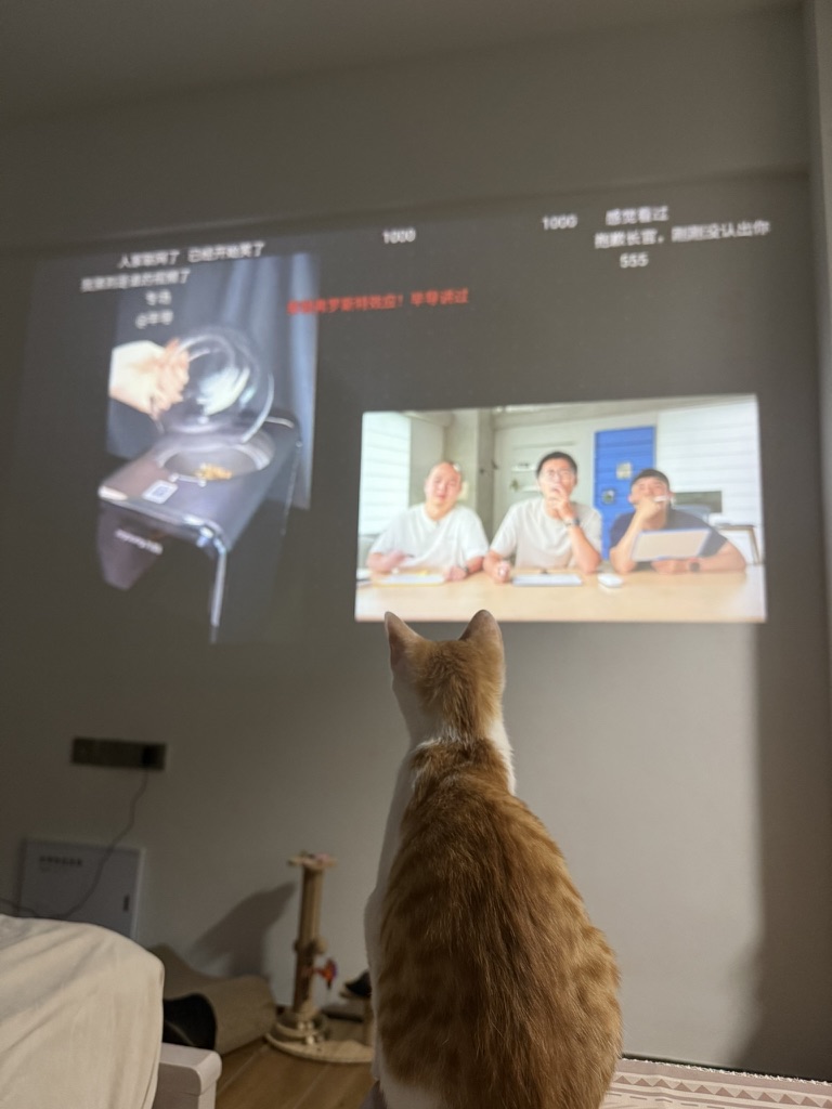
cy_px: 554
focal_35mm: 24
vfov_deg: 71.6
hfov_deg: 56.8
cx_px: 416
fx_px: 769
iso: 250
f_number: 1.78
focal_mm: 6.76
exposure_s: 1/60
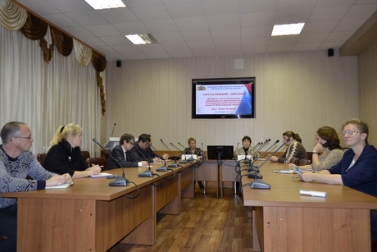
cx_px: 188
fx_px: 283
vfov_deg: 48.0
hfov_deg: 67.4
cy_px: 126
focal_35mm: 27
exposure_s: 1/60
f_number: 3.5
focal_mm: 18
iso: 800
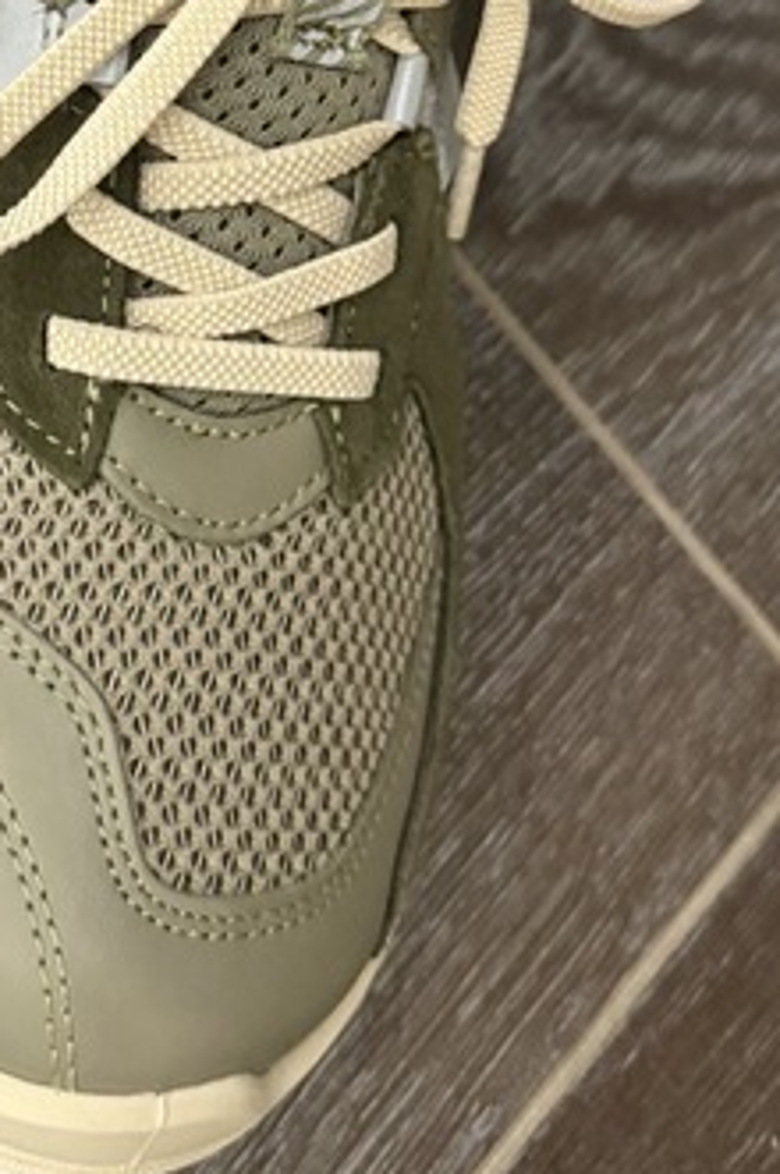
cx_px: 156
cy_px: 53
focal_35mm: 58
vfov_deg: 32.3
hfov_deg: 23.0
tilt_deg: -58.0
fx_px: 1889
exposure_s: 1/50
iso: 800
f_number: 1.78
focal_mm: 6.76
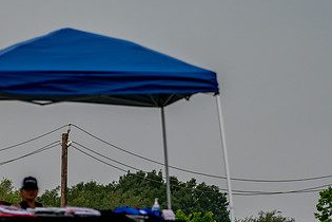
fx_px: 5099
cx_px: 27
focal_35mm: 553
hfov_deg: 3.7
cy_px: 183
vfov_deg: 2.5
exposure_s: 1/2000
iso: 500
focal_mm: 200
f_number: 5.6
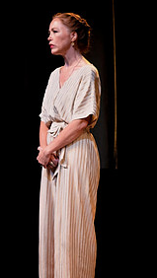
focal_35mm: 431
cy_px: 131
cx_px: 198
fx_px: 3184
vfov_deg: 5.0
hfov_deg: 2.8
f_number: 6.7
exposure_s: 1/125
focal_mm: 200
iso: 1600
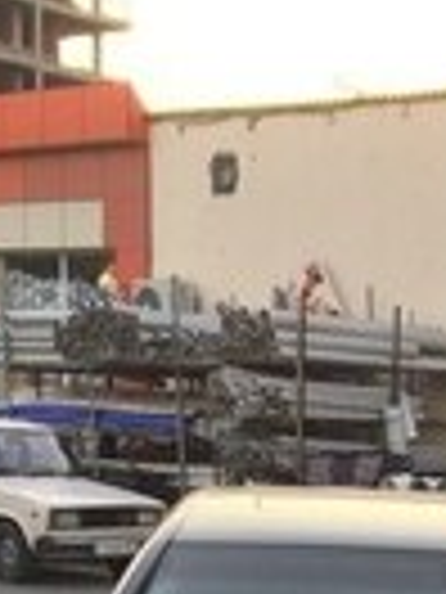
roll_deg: -3.4
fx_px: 1873
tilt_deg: -17.1
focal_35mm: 109
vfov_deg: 15.3
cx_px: 487
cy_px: 1098
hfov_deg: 13.3
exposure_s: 1/103
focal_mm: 4.15
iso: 32
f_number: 2.2
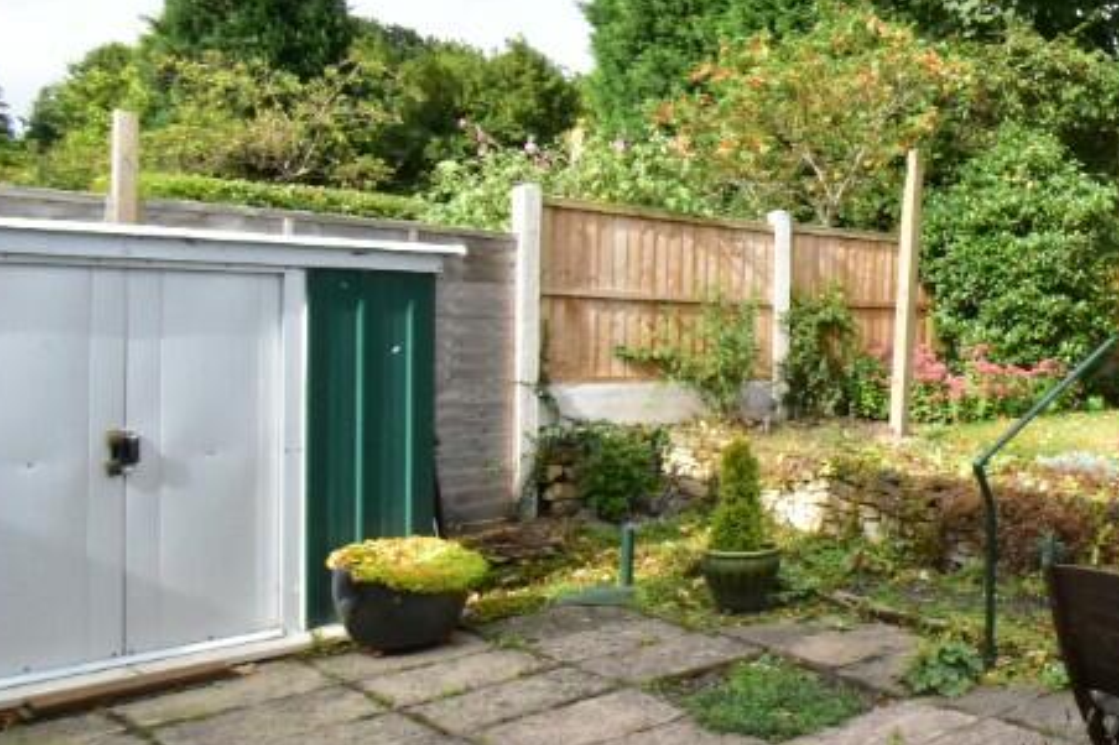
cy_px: 353
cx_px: 1196
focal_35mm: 34
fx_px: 1056
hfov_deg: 44.4
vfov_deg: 38.8
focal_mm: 10
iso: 2200
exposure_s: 1/200
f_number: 22
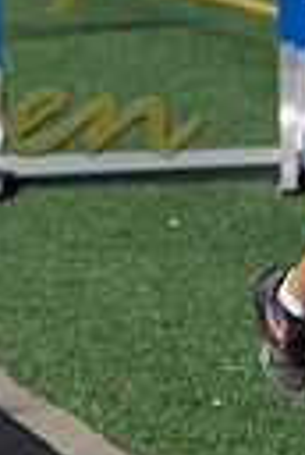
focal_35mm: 761
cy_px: -75
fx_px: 9618
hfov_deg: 1.8
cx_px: -188
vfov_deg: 2.7
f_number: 4.5
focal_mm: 145
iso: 100
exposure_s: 1/1000
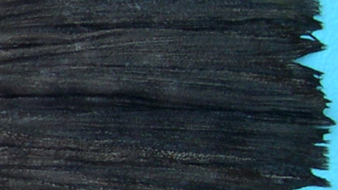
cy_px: 173
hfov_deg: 9.6
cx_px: -388
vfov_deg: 5.9
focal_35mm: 206
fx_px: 1846
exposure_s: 1/67
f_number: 2.8
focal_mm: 8
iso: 100
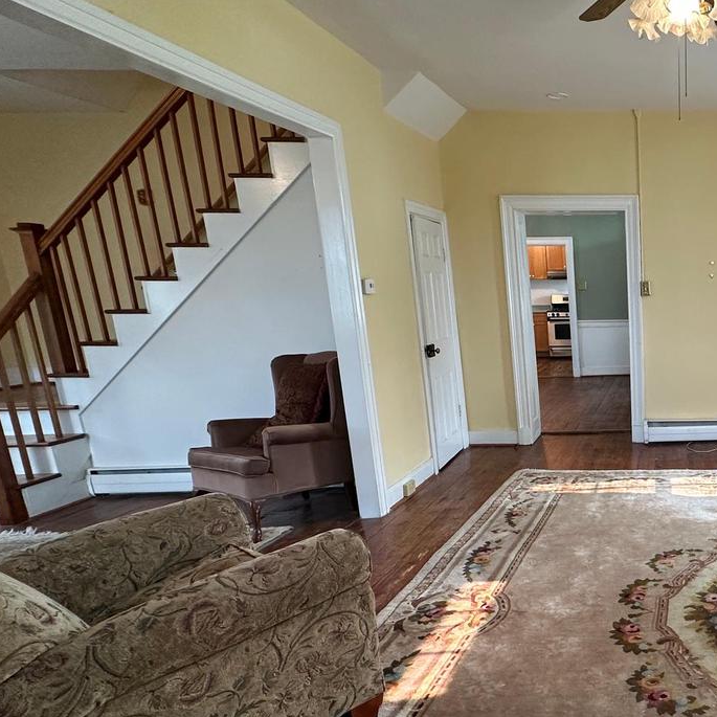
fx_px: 609
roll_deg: +0.5
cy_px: 430
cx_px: 697
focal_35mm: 26
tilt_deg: -13.2
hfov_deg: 50.7
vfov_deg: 60.4
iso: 200
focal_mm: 2.22
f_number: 2.2
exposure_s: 1/60
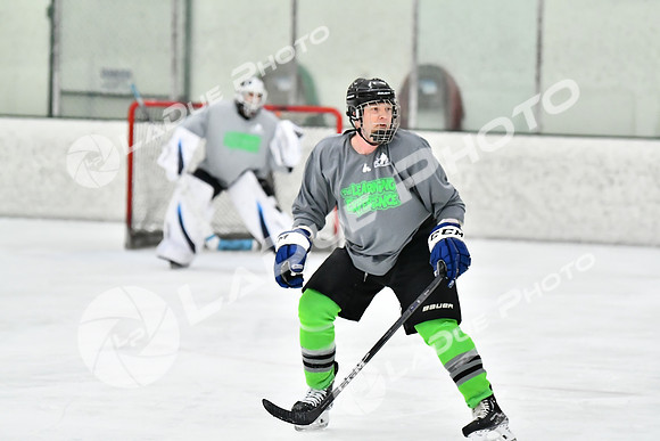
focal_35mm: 225
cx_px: 330
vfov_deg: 6.1
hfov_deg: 9.1
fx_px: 4126
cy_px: 220
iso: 6400
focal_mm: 150
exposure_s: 1/1600
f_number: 2.8
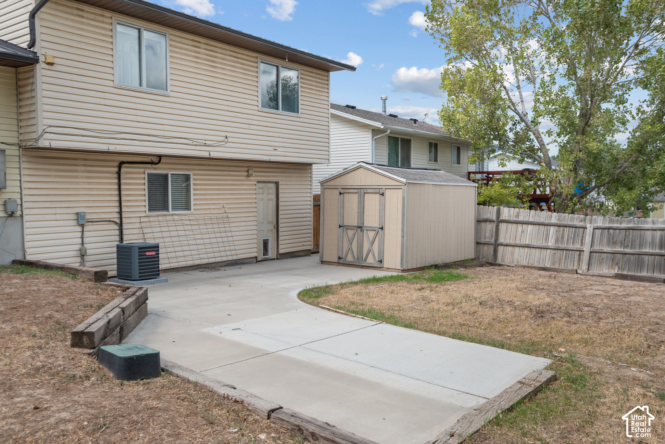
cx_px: 332
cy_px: 222
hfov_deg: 61.9
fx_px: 554
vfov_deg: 43.6
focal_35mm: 30
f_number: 8
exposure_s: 1/250
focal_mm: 30
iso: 1600
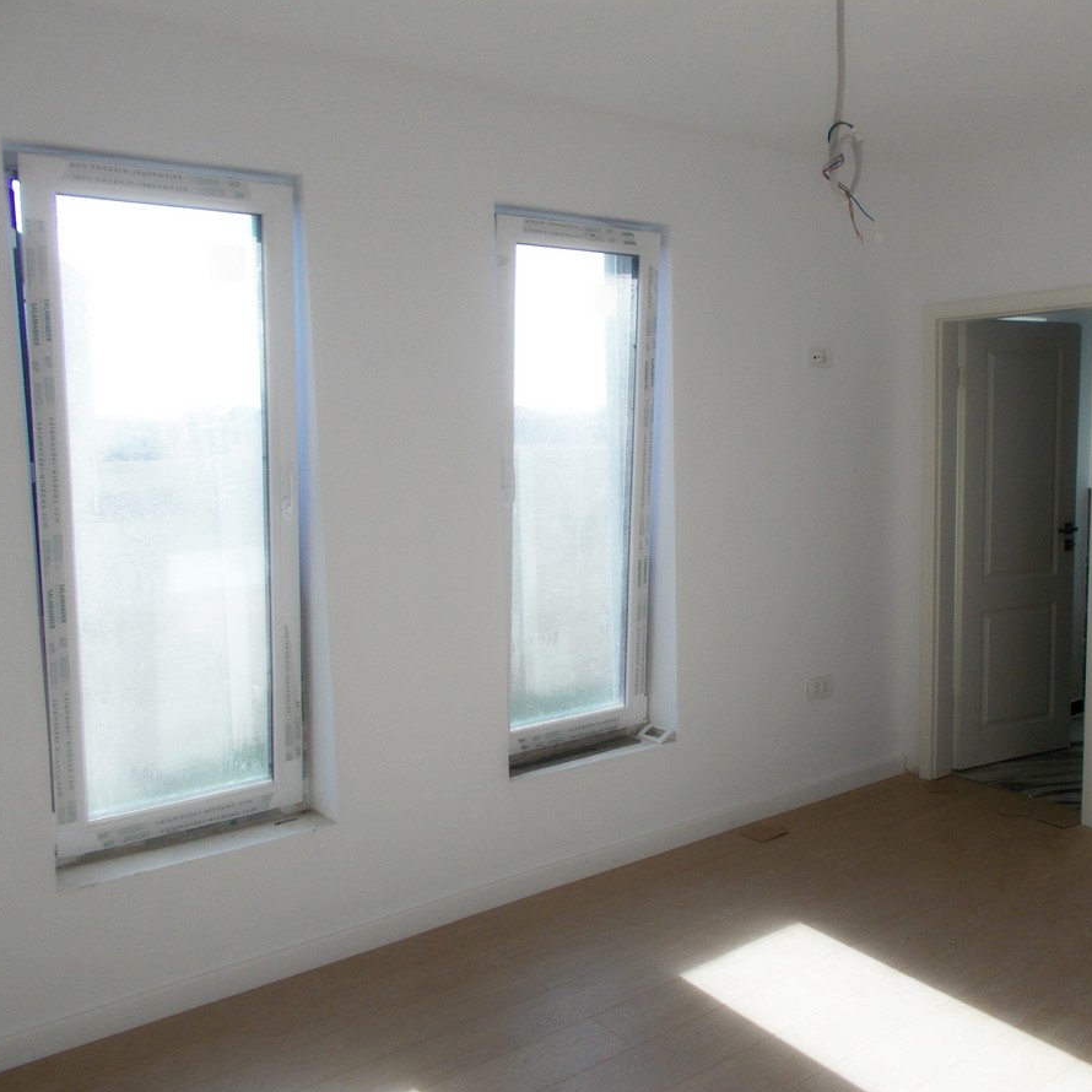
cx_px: 664
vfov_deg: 52.5
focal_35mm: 31
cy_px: 547
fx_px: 1106
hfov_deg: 52.1
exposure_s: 1/500
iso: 80
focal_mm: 4.6
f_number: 3.2
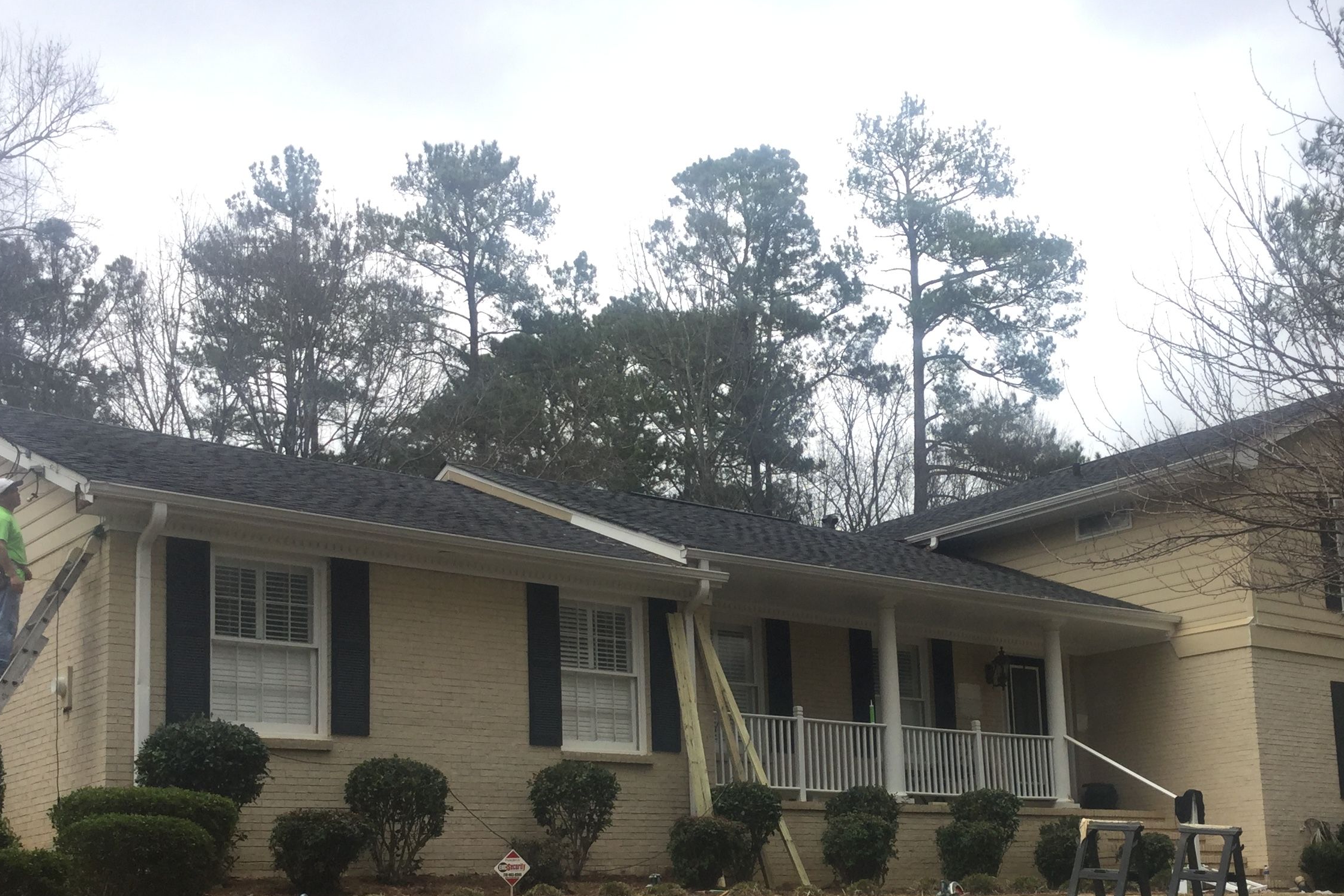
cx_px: 810
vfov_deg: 28.2
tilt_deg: +5.9
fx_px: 1755
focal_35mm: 47
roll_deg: +1.0
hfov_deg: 41.7
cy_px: 682
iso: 25
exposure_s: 1/235
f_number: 2.4
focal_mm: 3.3
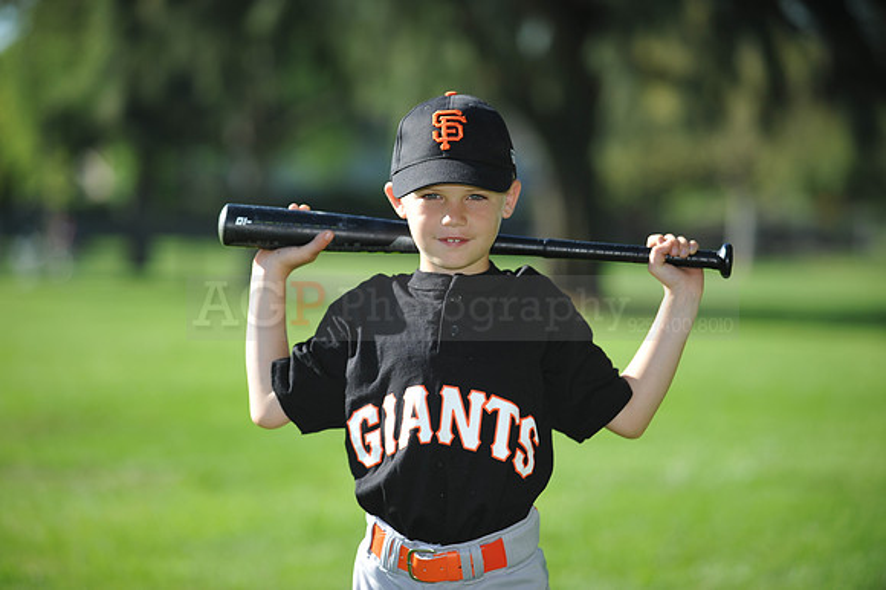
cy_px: 295
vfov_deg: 8.3
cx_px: 443
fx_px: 4058
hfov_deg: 12.5
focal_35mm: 165
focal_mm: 165
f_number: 4
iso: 200
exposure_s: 1/800
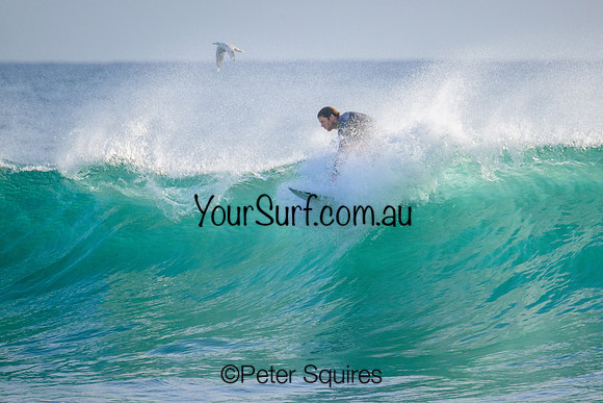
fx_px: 14938
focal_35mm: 892
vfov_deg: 1.5
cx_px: 333
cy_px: 221
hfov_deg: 2.3
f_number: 13
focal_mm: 800
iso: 2000
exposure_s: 1/2000
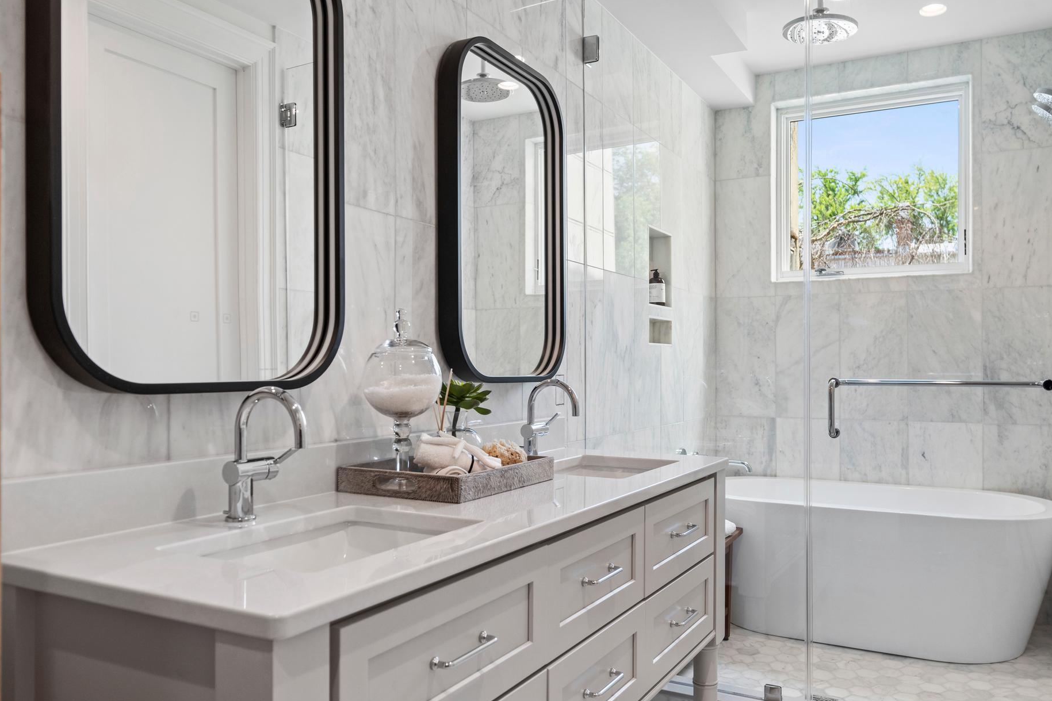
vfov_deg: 45.6
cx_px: 541
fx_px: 834
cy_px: 372
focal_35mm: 29
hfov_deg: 64.4
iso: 1000
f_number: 7.1
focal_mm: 25.5
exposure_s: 1/20
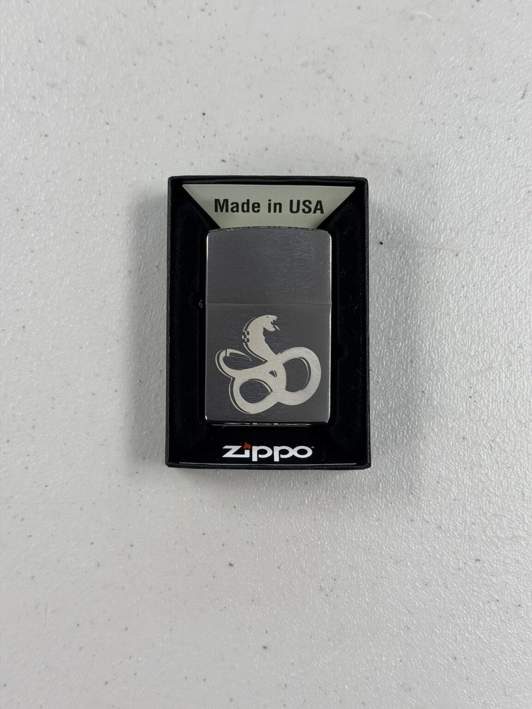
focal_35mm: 48
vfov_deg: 39.7
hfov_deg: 30.3
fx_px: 984
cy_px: 354
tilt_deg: -84.3
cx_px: 266
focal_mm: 6.76
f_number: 1.78
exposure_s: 1/121
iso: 80
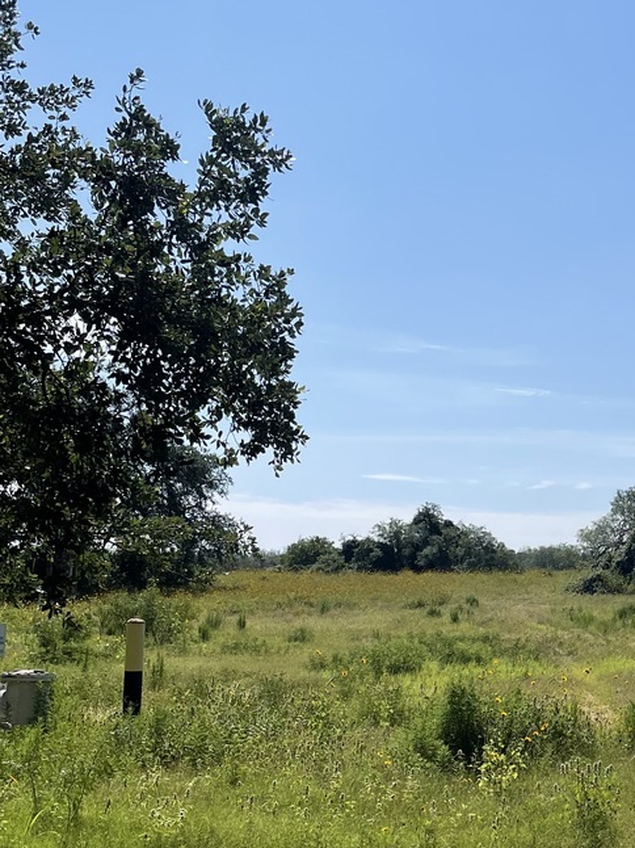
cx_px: 622
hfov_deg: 24.2
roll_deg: -0.7
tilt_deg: +3.7
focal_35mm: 58
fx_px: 1420
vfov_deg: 33.1
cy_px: 512
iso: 32
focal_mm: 4.2
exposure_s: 1/7299
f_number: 1.6
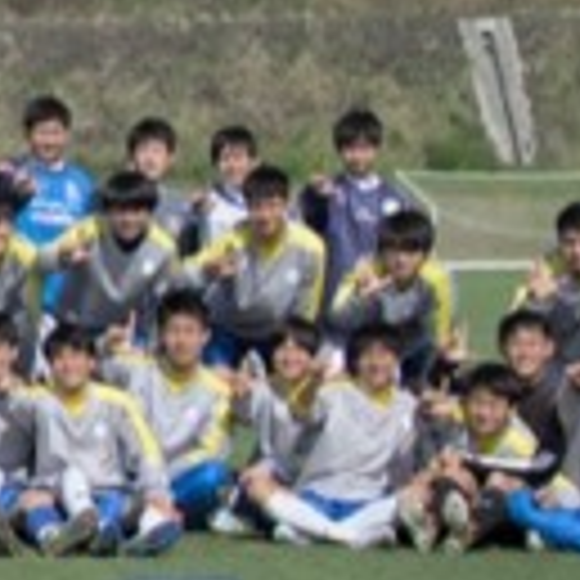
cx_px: -584
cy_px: 196
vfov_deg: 10.3
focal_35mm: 170
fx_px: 3223
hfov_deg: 9.6
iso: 100
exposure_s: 1/250
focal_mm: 24
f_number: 8
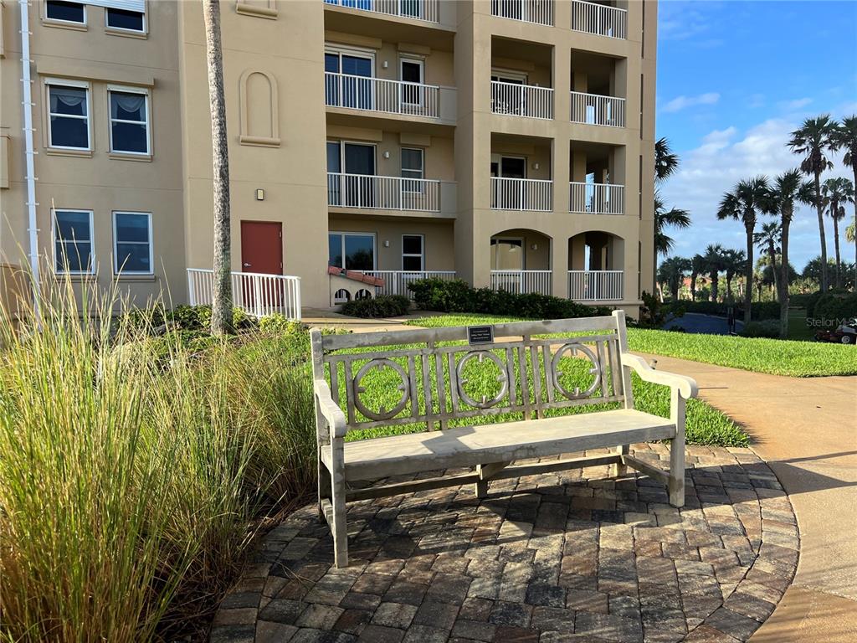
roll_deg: +0.7
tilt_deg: -3.6
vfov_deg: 53.1
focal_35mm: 26
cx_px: 428
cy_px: 322
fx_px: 644
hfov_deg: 67.3
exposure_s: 1/1645
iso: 50
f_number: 1.5
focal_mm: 5.7
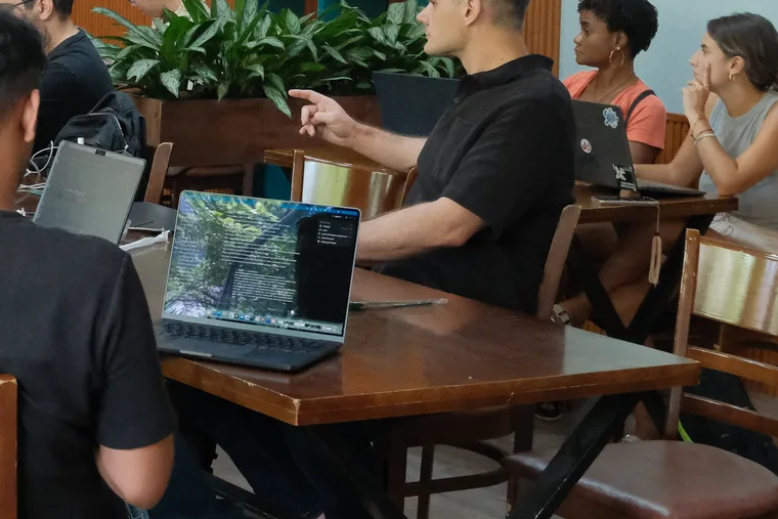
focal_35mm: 90
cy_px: 73
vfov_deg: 15.1
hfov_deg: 21.8
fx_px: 1945
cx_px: 4
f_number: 5.6
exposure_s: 1/125
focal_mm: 25.6
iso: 4000
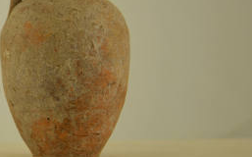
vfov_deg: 11.6
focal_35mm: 113
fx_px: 775
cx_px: 9
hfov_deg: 18.1
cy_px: 74
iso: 200
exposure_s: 1/60
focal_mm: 38
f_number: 4.8
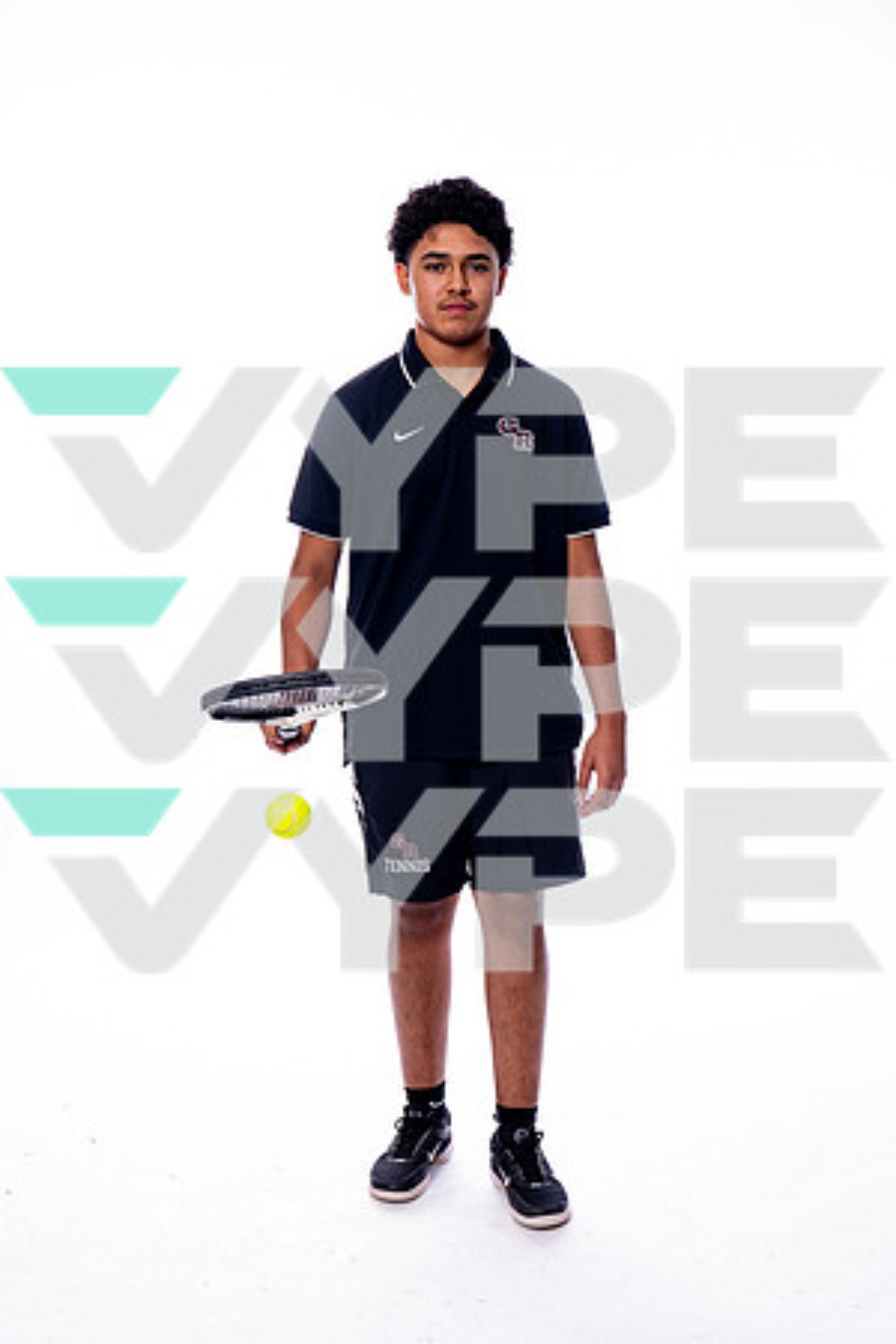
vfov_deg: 37.5
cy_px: 672
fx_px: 1979
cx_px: 448
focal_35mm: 53
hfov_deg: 25.5
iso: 400
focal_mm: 53
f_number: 8
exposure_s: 1/250
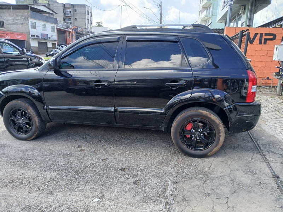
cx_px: 142
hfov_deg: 67.3
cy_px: 106
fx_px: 213
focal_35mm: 26
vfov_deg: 53.1
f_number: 1.8
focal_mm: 3.98
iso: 32
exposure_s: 1/120
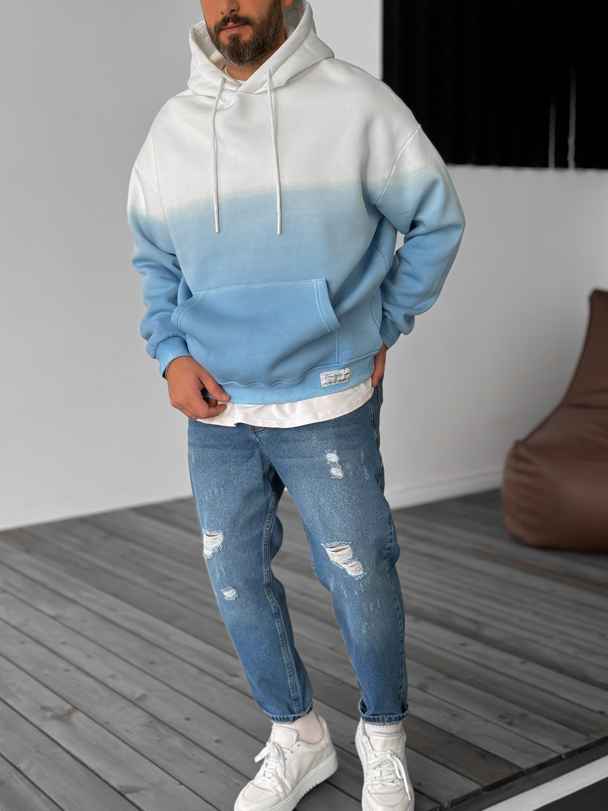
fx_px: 1124
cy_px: 406
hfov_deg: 30.3
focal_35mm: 48
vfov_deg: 39.7
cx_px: 304
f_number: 1.8
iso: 64
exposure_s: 1/190
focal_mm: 6.86
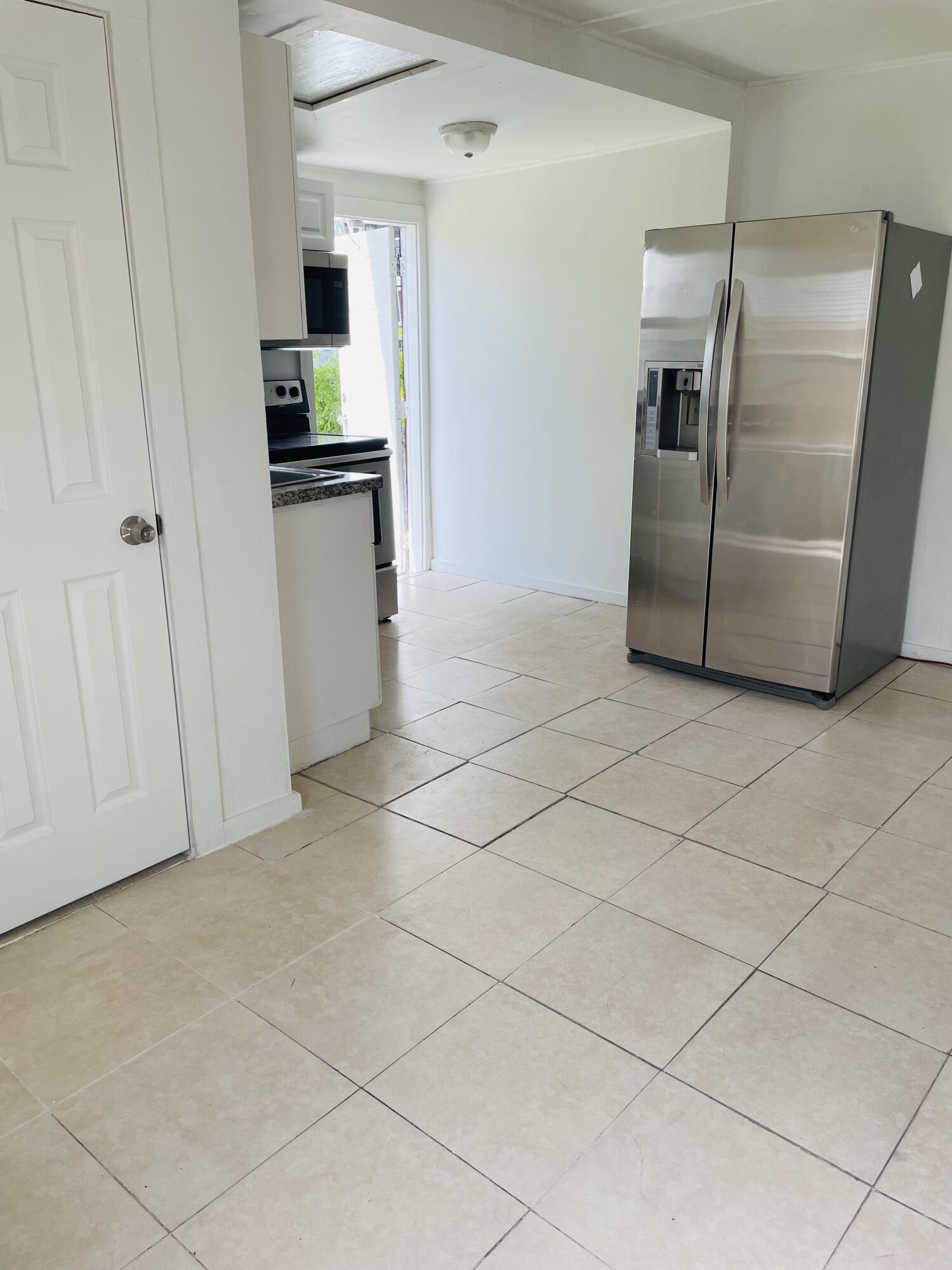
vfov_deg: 67.3
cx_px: 476
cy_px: 635
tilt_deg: -16.5
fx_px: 953
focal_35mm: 26
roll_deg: +0.3
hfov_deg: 53.1
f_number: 1.6
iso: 32
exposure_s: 1/311
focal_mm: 4.2
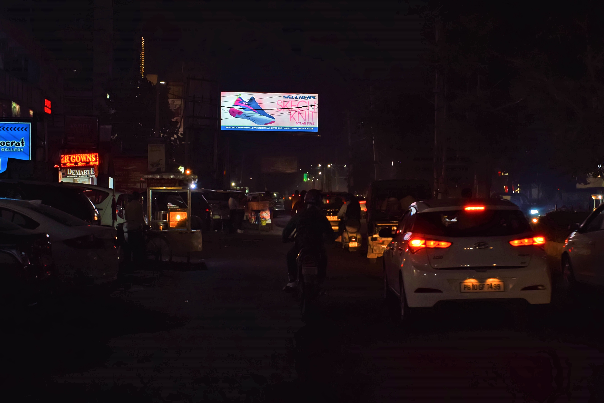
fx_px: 629
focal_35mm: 38
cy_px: 202
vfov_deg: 35.5
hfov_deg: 51.3
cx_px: 302
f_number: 7.1
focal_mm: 25
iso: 400
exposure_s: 1/60
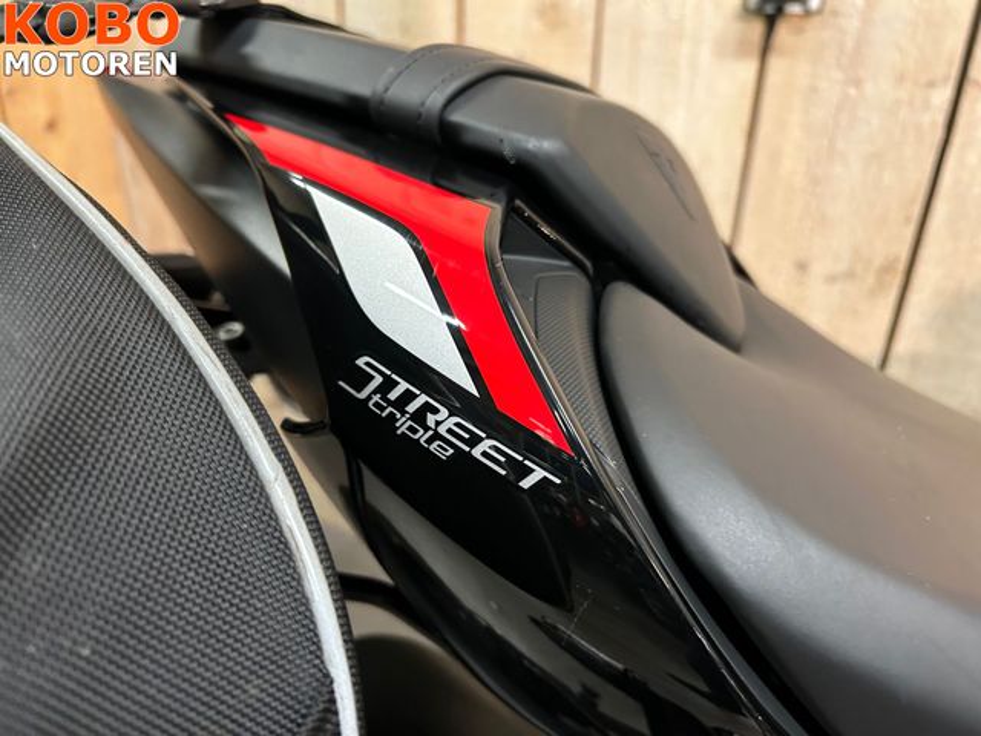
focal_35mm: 26
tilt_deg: -24.5
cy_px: 368
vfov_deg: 53.1
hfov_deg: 67.3
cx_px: 490
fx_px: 737
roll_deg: -2.2
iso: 400
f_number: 1.5
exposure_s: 1/50
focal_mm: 5.7
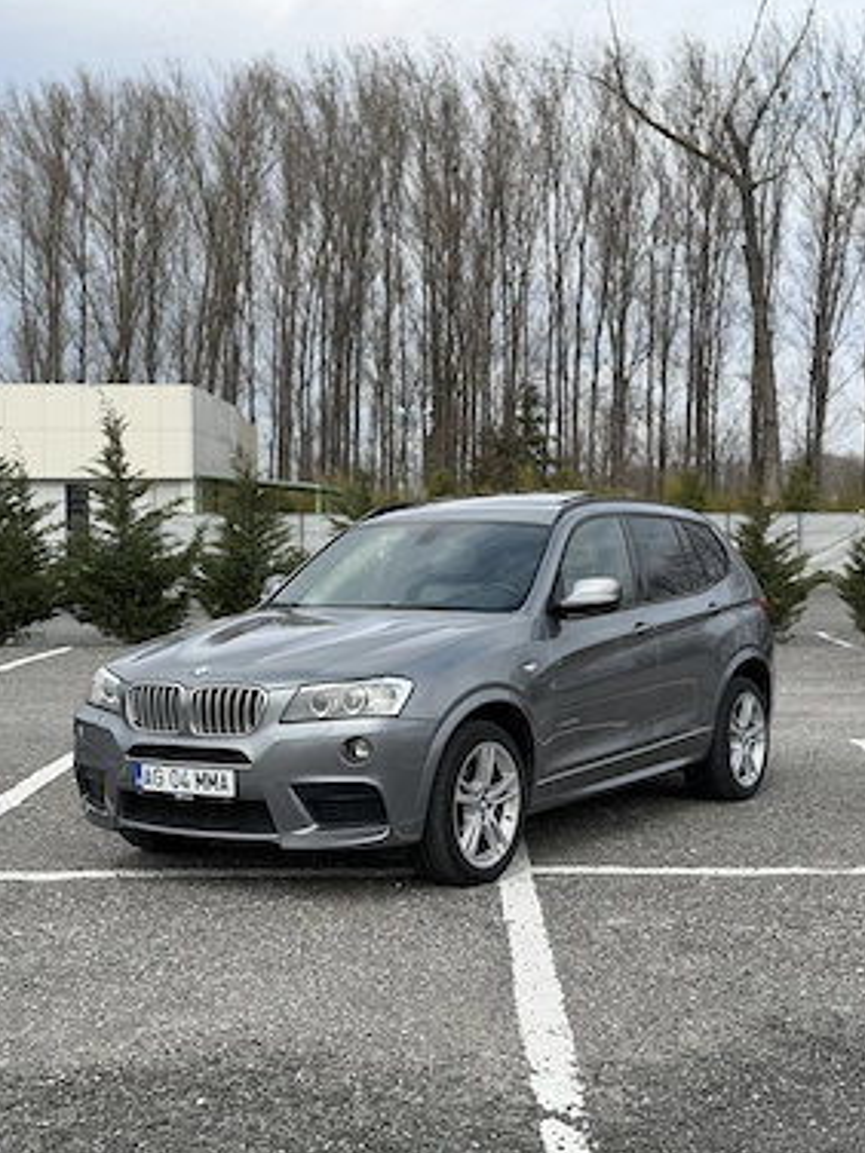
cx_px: 454
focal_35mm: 51
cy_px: 573
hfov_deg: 28.6
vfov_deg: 37.5
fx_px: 1699
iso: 64
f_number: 1.78
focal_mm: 6.76
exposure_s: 1/3226
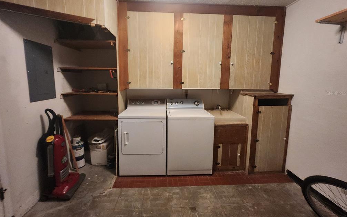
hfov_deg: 105.3
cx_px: 171
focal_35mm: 14
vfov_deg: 78.2
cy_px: 93
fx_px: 132
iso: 500
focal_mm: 1.74
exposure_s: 1/30
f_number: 2.2
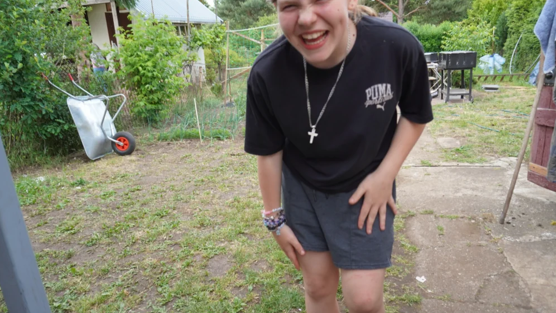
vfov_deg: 42.1
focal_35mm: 28
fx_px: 406
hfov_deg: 68.8
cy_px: 162
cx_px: 286
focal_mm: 17
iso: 400
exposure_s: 1/160
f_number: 4
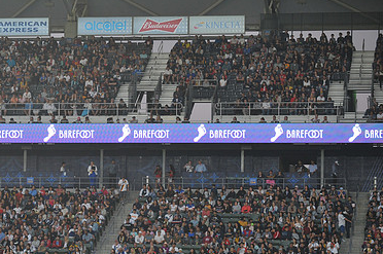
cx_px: 114
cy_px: 193
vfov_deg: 7.6
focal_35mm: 181
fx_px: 1923
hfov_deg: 11.4
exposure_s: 1/1000
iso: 1250
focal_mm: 116
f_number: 2.8
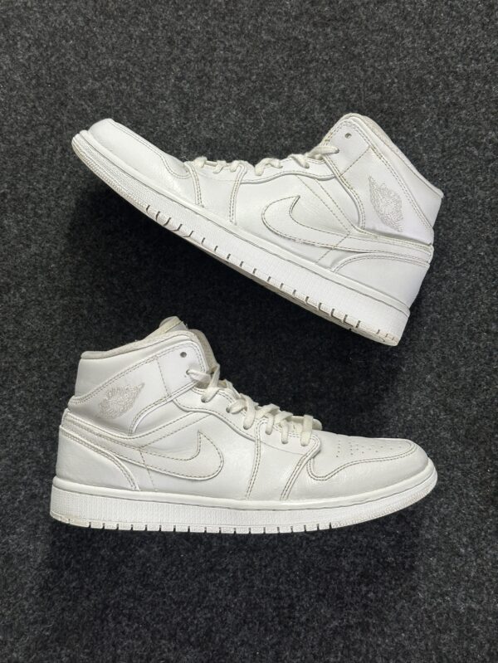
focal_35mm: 48
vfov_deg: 39.6
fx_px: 920
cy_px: 332
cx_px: 249
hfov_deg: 30.3
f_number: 1.78
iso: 125
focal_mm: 6.86
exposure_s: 1/50
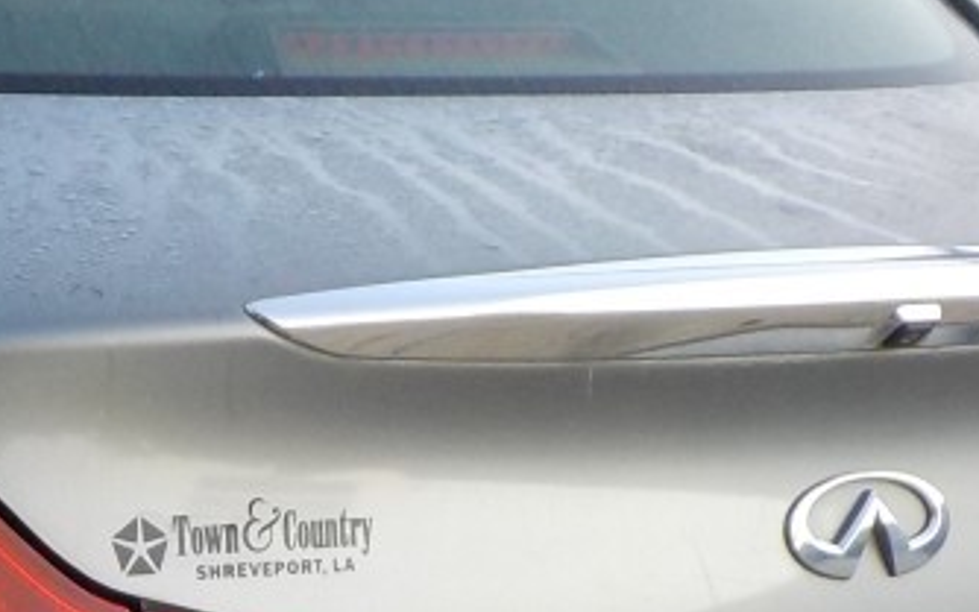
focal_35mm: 122
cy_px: 738
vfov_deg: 10.6
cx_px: 76
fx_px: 3256
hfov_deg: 16.8
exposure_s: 1/160
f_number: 3.3
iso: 125
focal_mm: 4.1
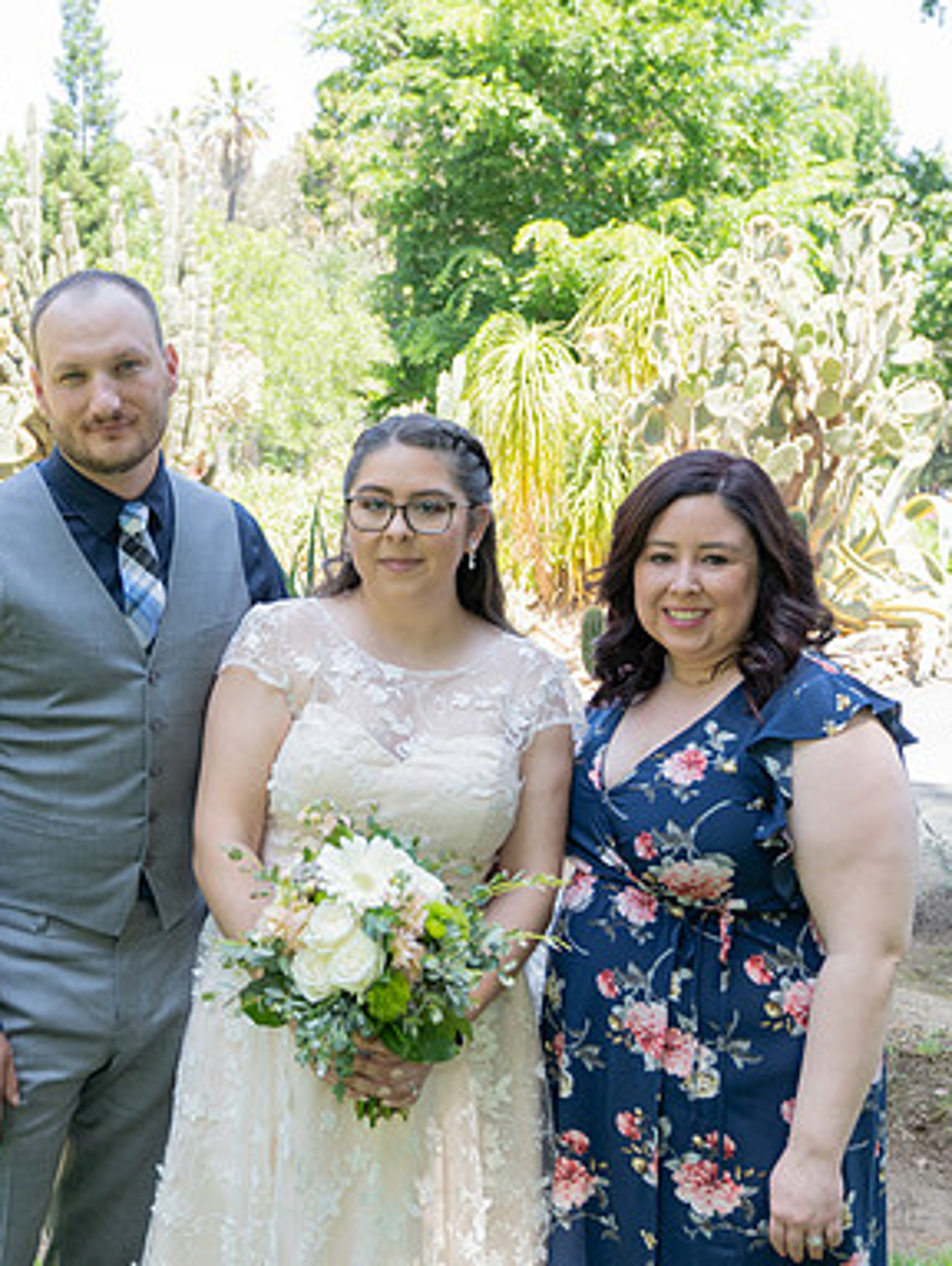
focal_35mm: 48
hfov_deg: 30.0
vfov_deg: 39.6
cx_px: 281
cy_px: 636
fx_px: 1757
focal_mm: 33
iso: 250
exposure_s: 1/250
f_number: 4
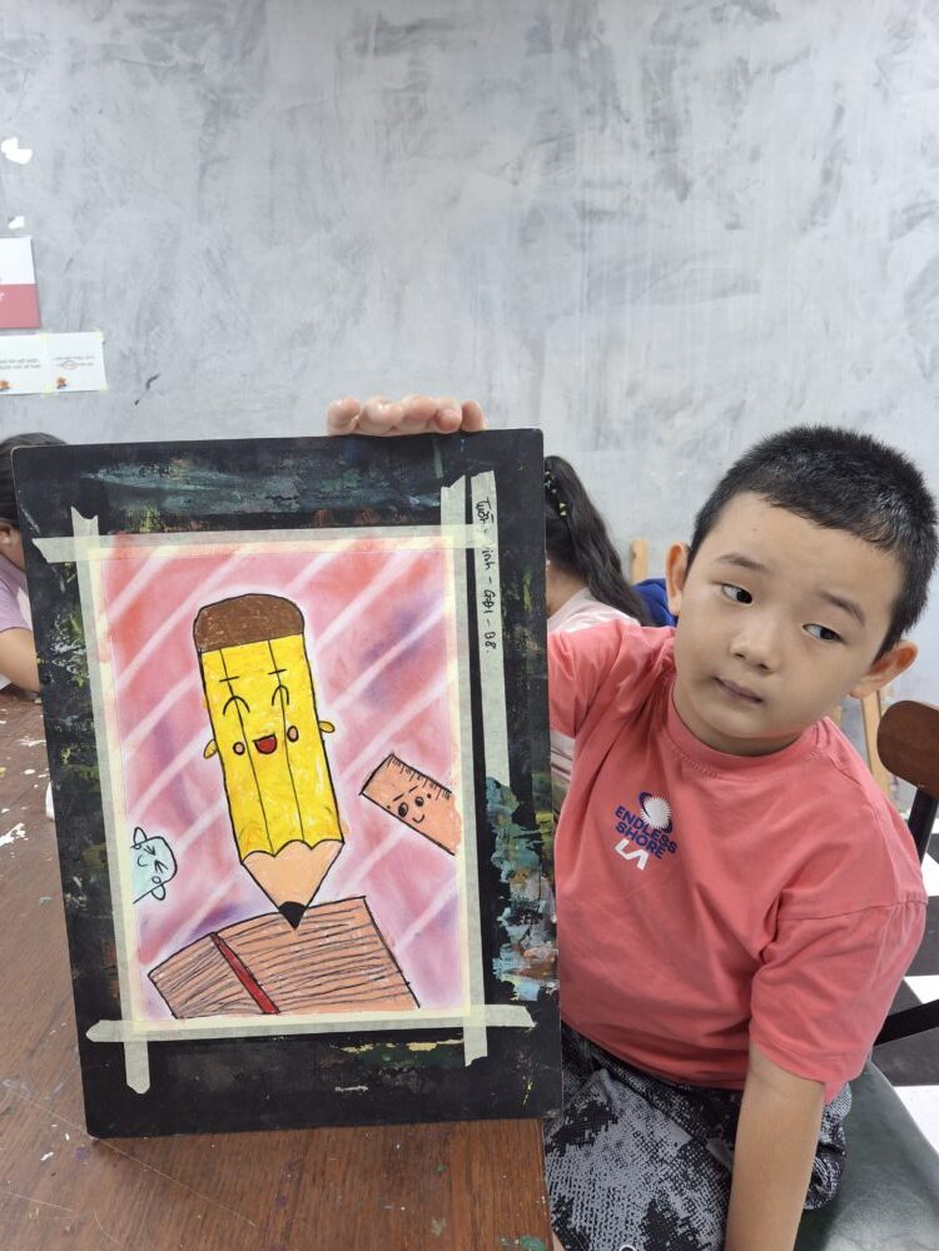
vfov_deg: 69.4
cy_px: 626
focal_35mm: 25
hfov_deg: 54.9
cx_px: 470
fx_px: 904
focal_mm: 4.69
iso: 160
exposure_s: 1/100
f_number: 1.8
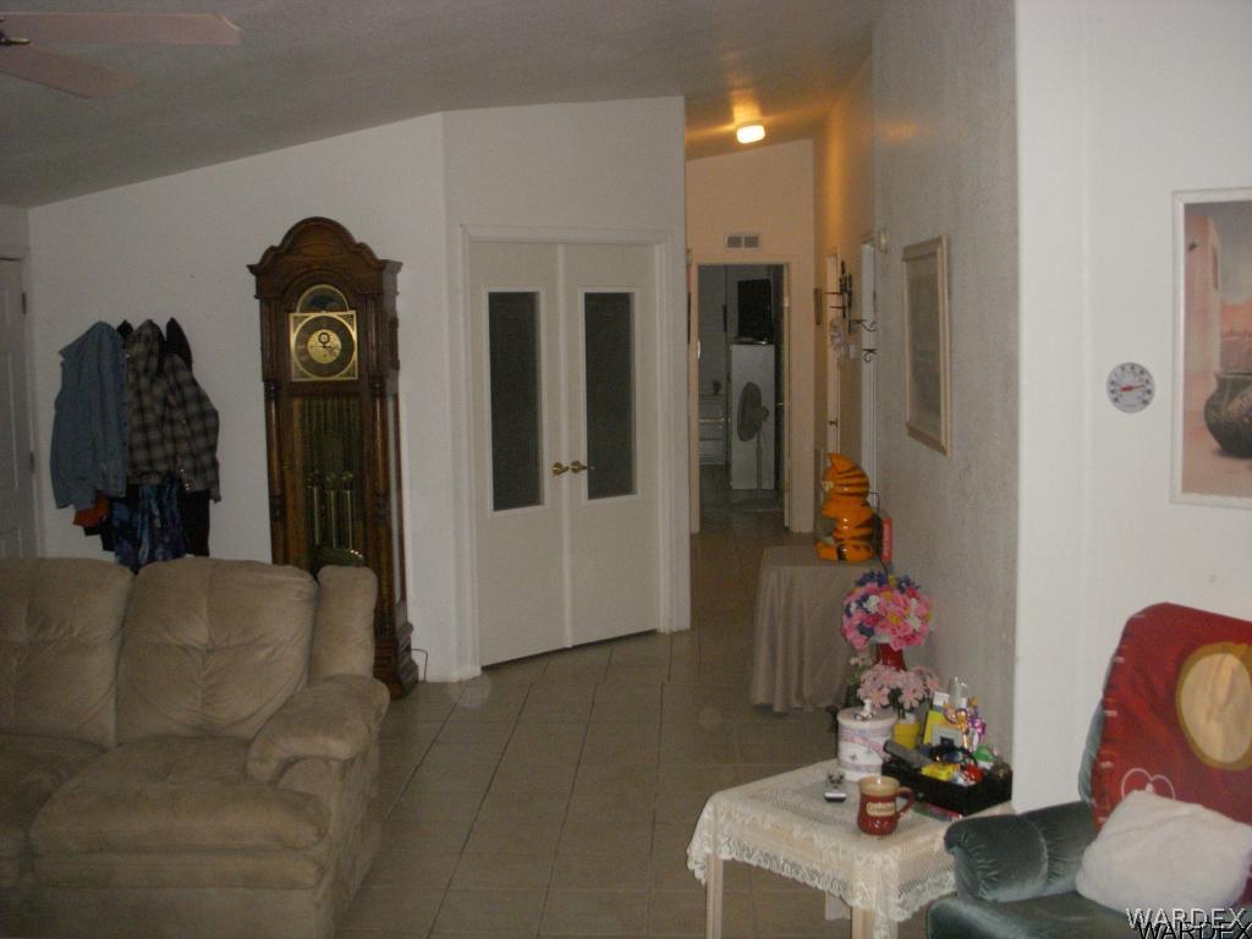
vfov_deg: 37.7
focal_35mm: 38
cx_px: 626
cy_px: 470
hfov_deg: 49.0
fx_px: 1374
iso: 400
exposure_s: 1/125
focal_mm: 6.3
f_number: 3.3
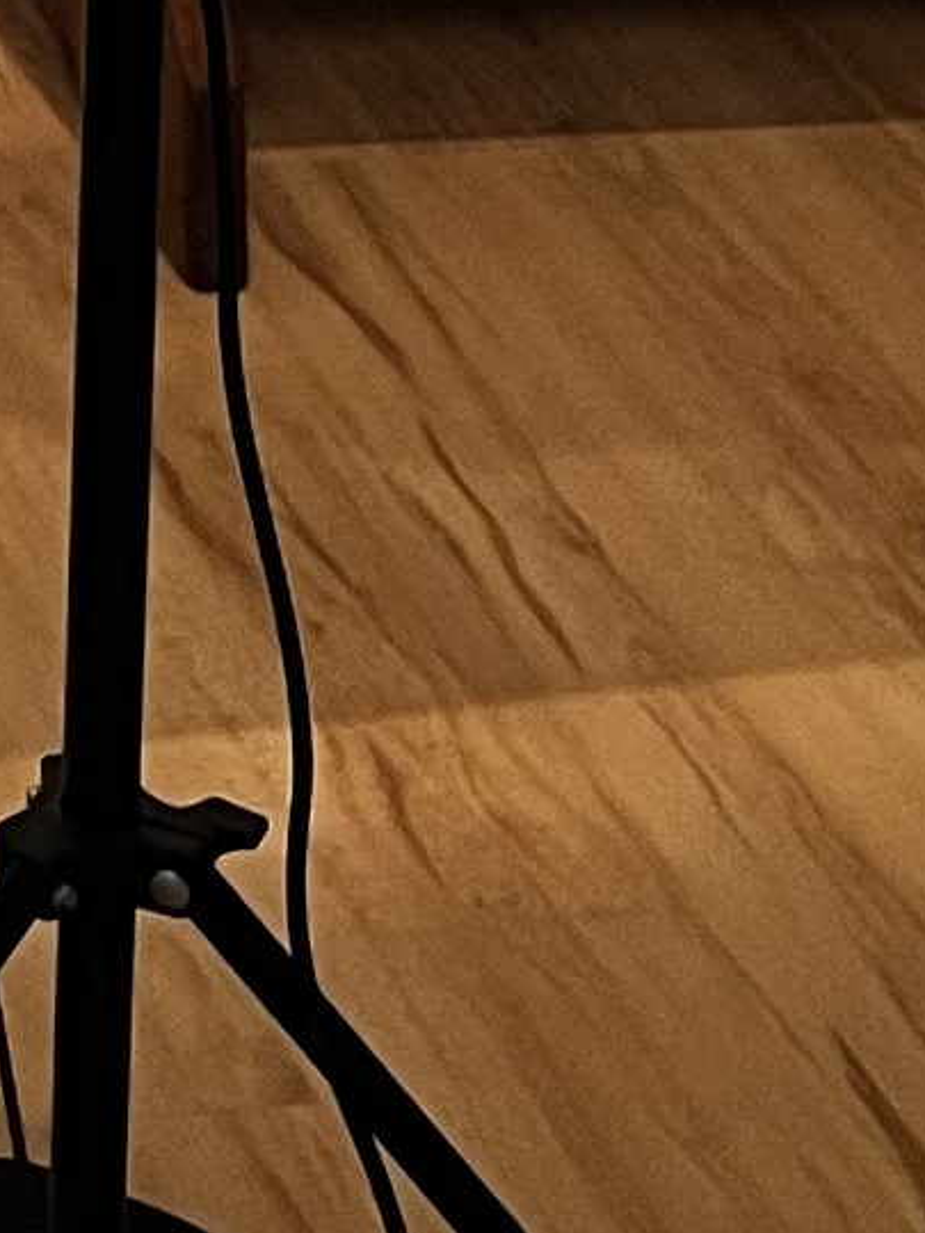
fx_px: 6912
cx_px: -1199
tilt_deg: -15.1
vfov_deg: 9.5
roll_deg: -0.3
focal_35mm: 194
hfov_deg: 7.2
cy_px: -1306
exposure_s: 1/50
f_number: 1.6
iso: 80
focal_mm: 5.1
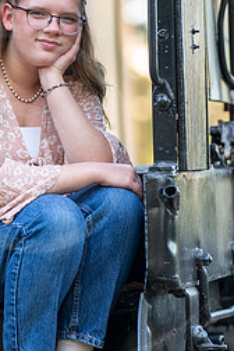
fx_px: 2213
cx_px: 38
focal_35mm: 227
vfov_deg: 9.1
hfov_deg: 6.0
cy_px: 194
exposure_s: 1/500
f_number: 1.2
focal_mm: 85
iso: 160
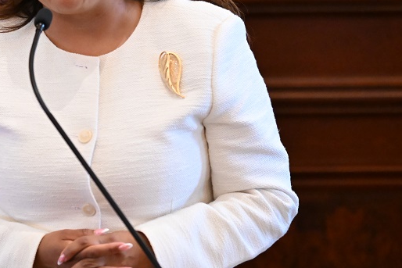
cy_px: 137
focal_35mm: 700
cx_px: -17
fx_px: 7818
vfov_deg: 2.0
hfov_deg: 2.9
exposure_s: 1/500
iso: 6400
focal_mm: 300
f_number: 2.8
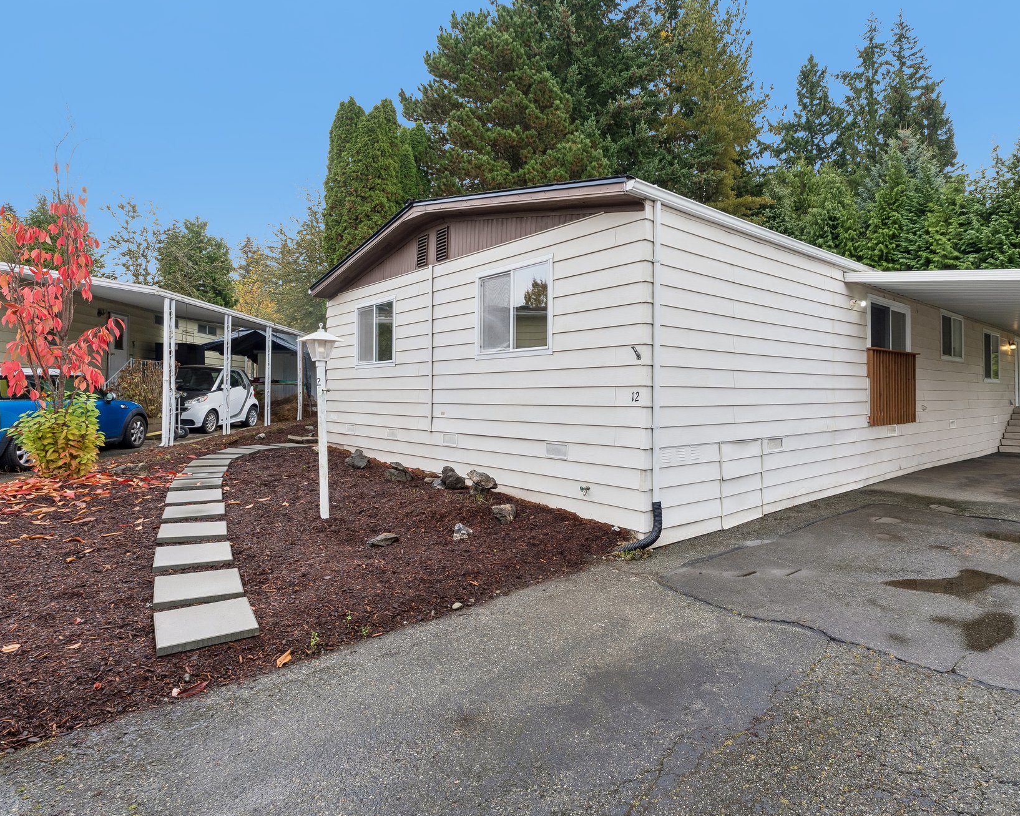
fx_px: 613
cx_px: 609
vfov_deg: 67.3
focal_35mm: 20
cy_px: 424
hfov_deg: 78.7
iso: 125
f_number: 8
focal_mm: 11.5
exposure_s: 1/30
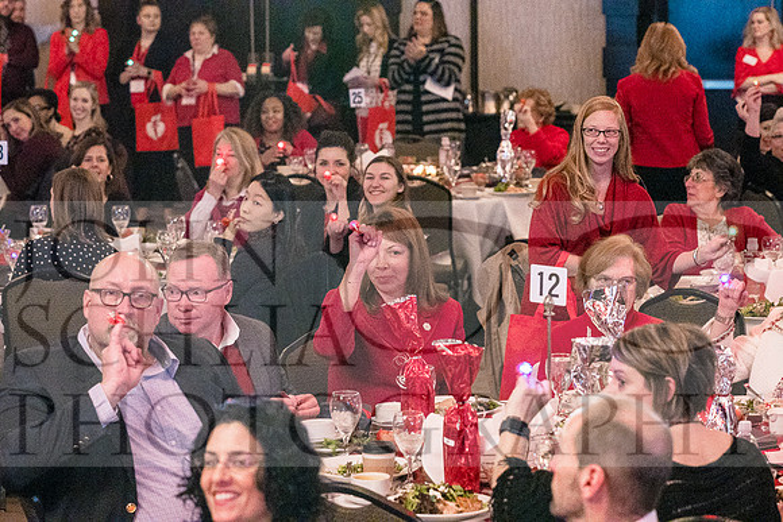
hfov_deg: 18.3
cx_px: 392
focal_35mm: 112
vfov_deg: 12.2
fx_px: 2436
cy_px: 261
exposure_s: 1/100
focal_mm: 75
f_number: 4
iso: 6400
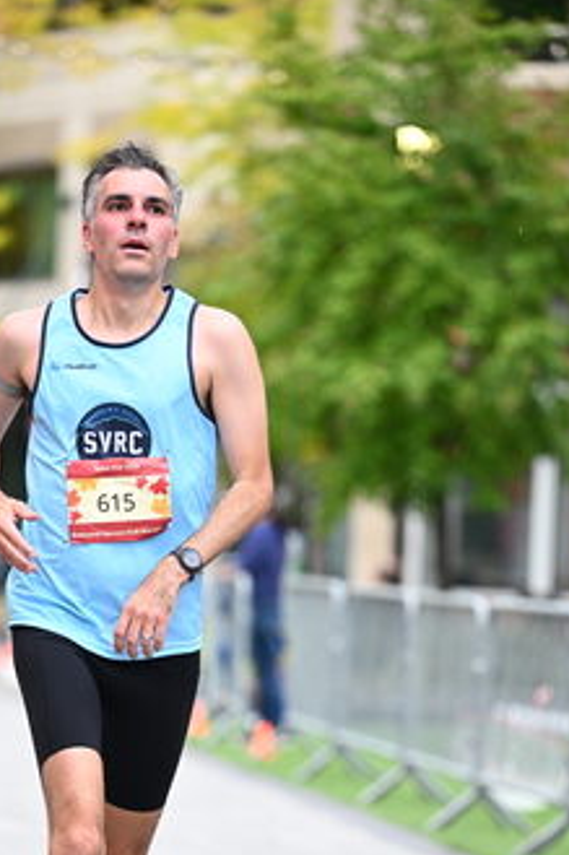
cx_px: 199
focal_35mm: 226
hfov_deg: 6.1
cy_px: 665
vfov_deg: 9.1
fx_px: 5363
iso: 1600
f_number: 2.8
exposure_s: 1/1250
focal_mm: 135
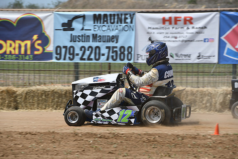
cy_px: 80
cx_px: 119
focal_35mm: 262
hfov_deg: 7.9
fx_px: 1732
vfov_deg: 5.2
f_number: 8
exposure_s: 1/500
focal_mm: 175
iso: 100
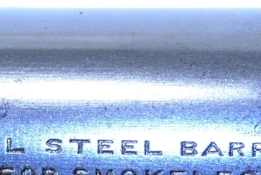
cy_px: 171
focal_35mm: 345
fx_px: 2505
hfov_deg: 6.0
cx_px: 58
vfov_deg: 4.0
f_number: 8
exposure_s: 1/160
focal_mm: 55
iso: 800
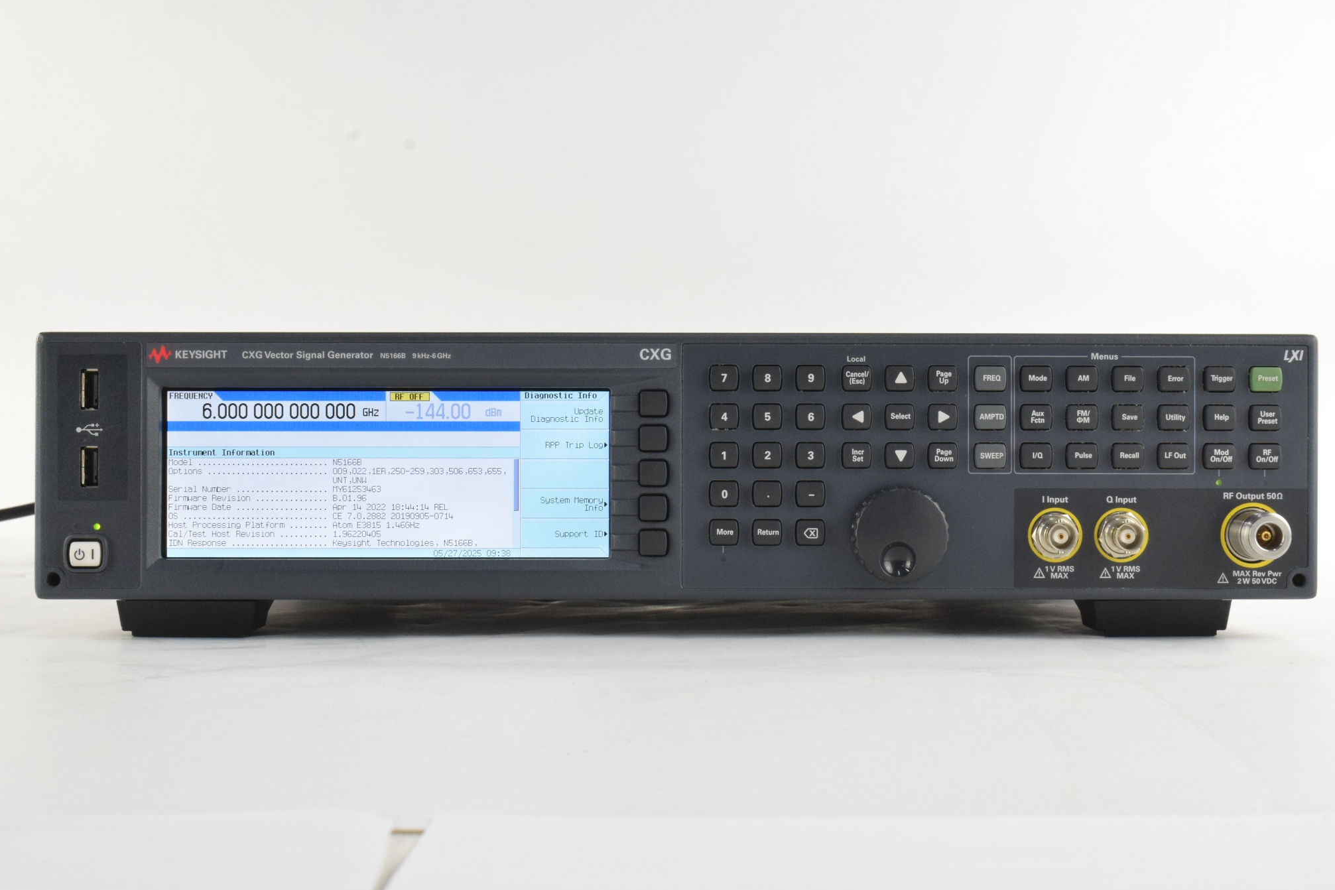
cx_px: 673
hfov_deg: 34.5
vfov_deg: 23.4
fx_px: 2151
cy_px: 451
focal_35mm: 58
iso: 1600
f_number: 22
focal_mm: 38
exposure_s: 1/30
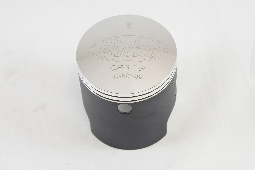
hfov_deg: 35.6
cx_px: 128
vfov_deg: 24.2
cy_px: 85
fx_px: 397
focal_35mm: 56
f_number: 4.8
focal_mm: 21
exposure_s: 1/125
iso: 720
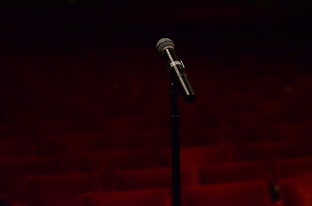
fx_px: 1038
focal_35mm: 120
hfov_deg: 17.1
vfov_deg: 11.4
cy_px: 103
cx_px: 156
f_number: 2.8
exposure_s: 1/200
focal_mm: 80
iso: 4000
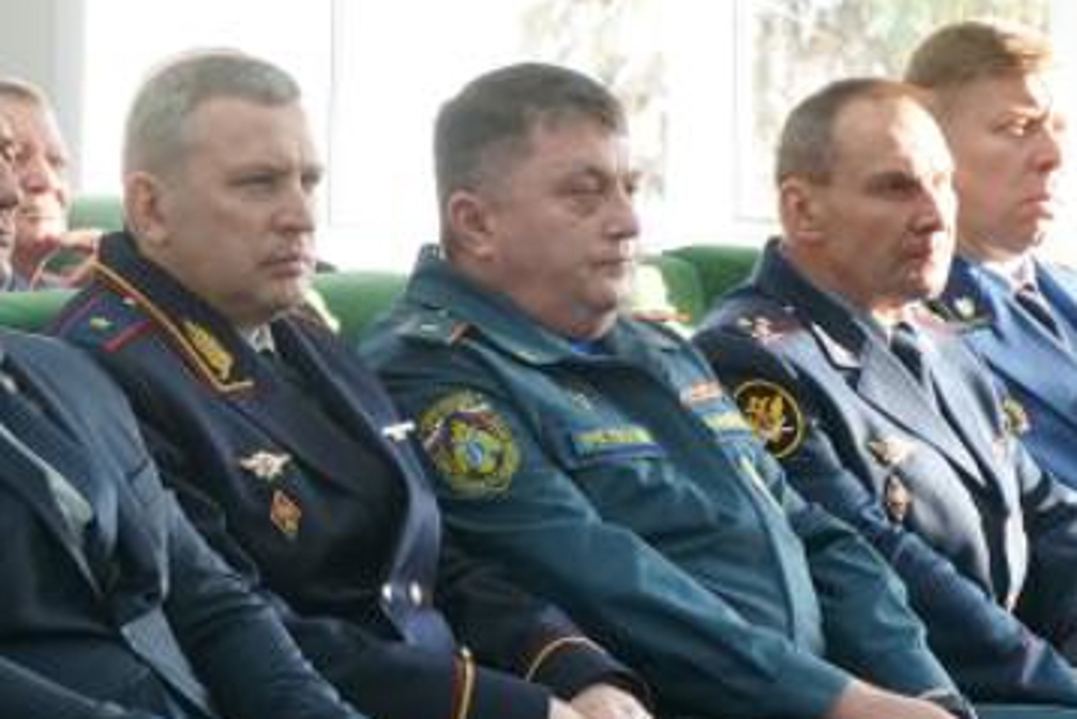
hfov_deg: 8.3
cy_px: 442
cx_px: 256
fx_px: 7423
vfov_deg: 5.5
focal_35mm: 248
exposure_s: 1/160
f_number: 5.6
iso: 2000
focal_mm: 79
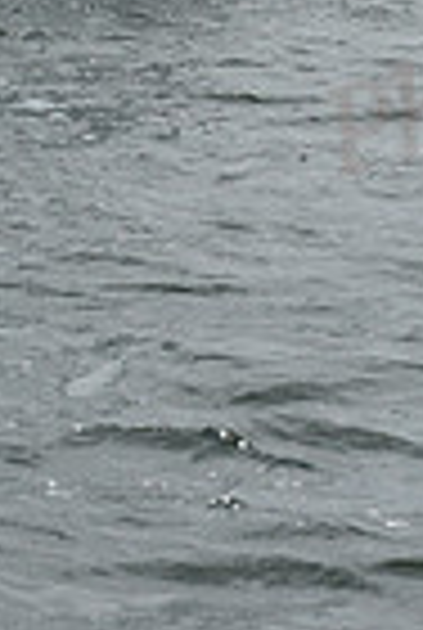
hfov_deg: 4.8
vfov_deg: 6.9
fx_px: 5068
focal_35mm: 289
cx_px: 97
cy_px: -567
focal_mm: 70
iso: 320
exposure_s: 1/1000
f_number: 13
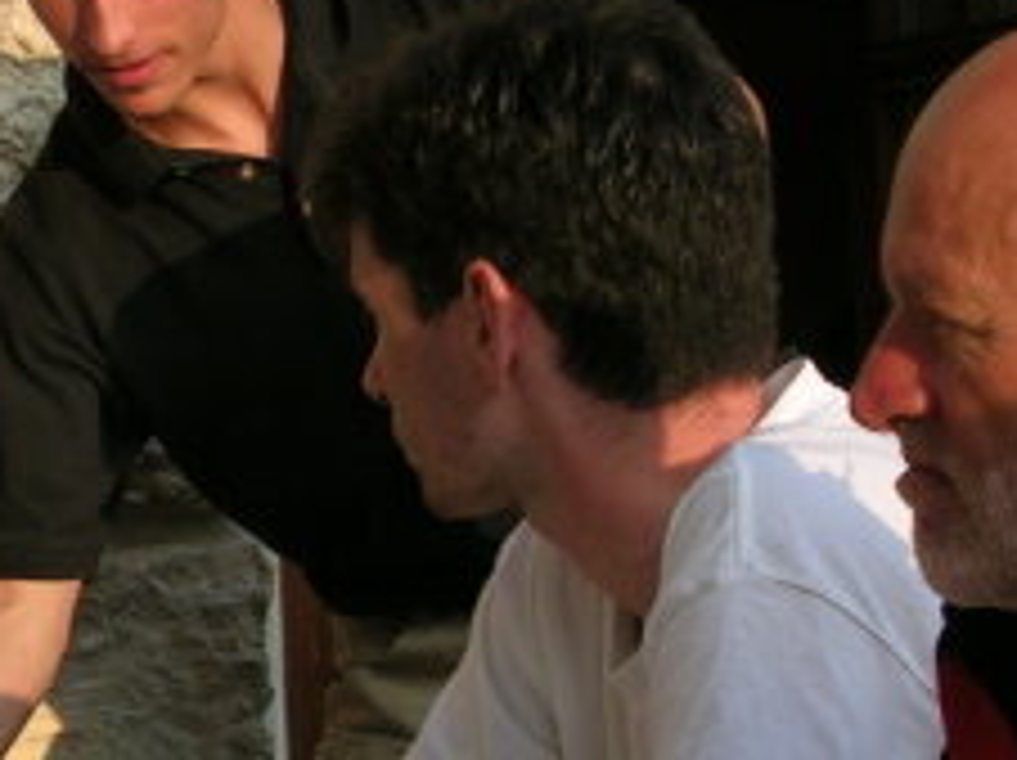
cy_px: 472
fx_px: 5958
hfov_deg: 9.7
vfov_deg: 7.3
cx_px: 2
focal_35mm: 203
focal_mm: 13
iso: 50
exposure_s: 1/159
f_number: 4.2
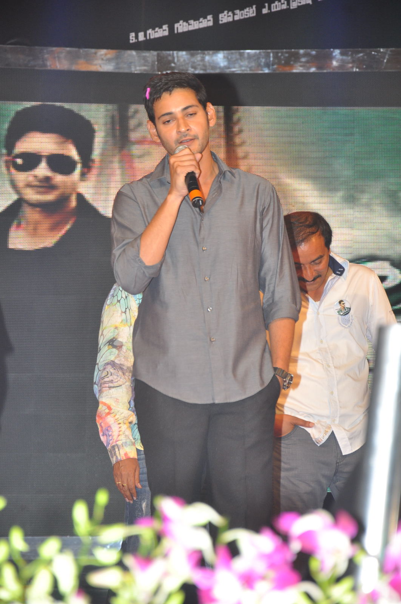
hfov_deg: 8.7
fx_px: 2639
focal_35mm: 158
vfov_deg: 13.1
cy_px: 302
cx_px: 200
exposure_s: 1/125
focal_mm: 105
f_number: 6.3
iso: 640
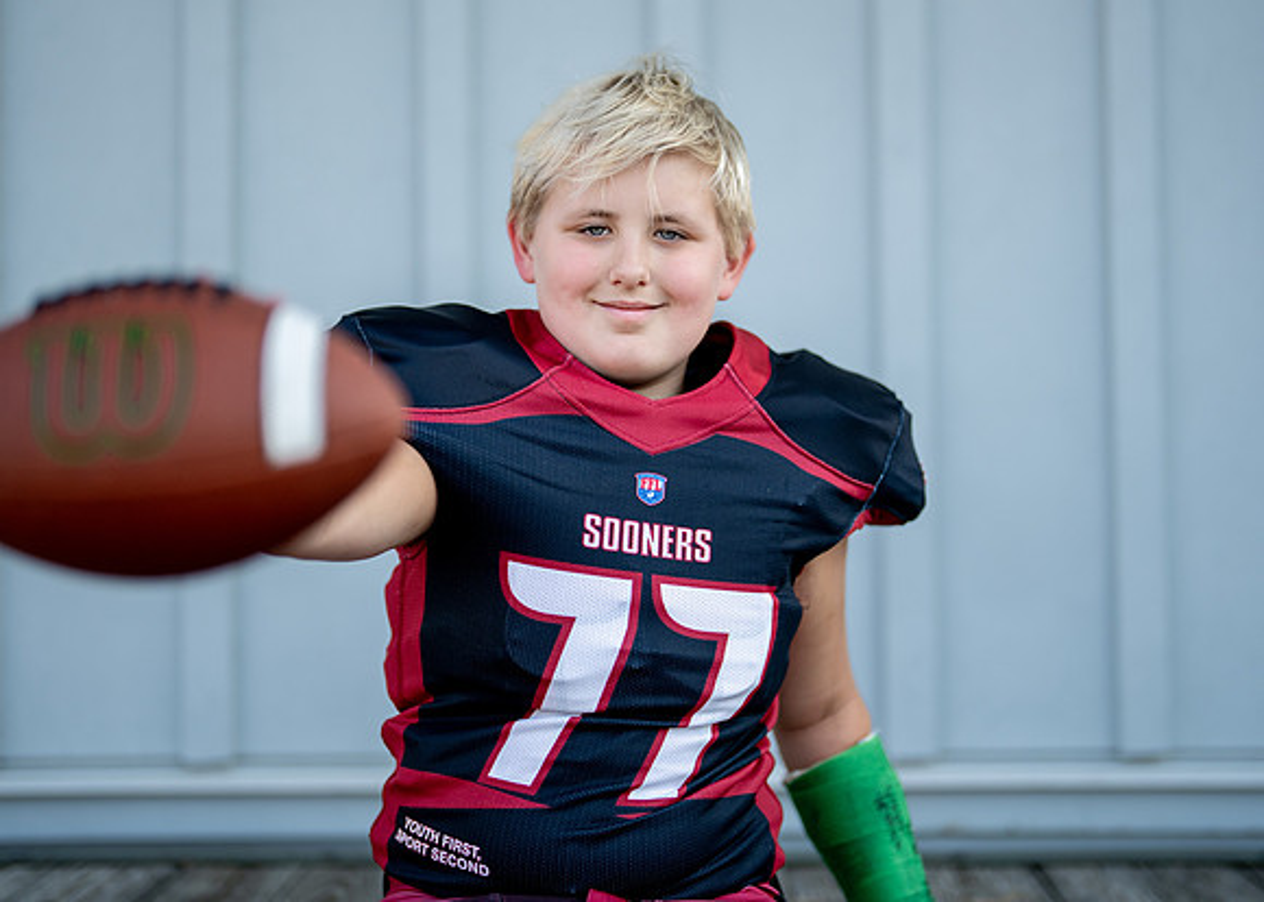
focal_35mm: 60
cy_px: 401
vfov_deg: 23.7
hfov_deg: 32.8
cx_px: 641
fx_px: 2148
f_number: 1.2
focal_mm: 50
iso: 160
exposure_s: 1/2500
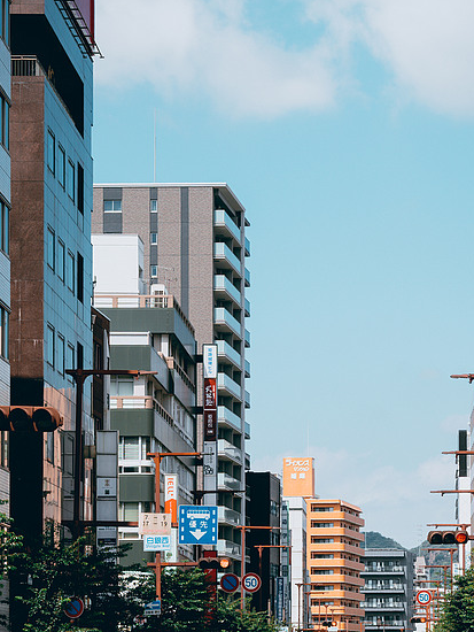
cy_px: 393
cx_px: 364
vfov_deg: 14.0
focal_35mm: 141
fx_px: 2572
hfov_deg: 10.5
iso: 100
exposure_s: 1/800
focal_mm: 69
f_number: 6
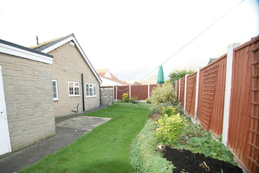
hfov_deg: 100.3
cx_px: 130
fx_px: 108
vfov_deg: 77.5
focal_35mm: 15
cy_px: 86
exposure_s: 1/160
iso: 100
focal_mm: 10
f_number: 3.5
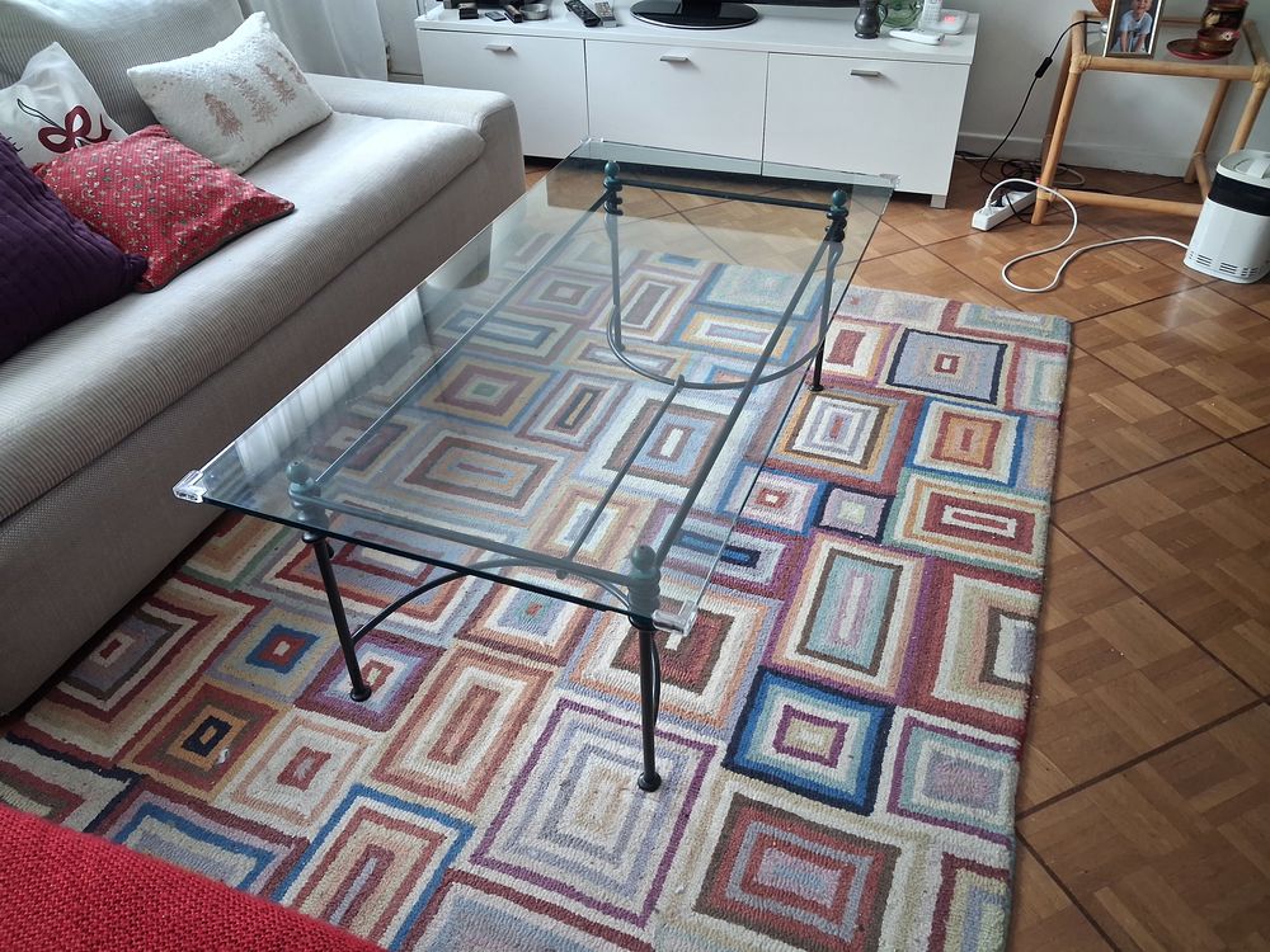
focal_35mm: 27
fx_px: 991
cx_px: 635
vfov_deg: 51.4
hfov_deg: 65.3
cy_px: 476
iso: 320
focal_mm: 4
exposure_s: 1/50
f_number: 1.8
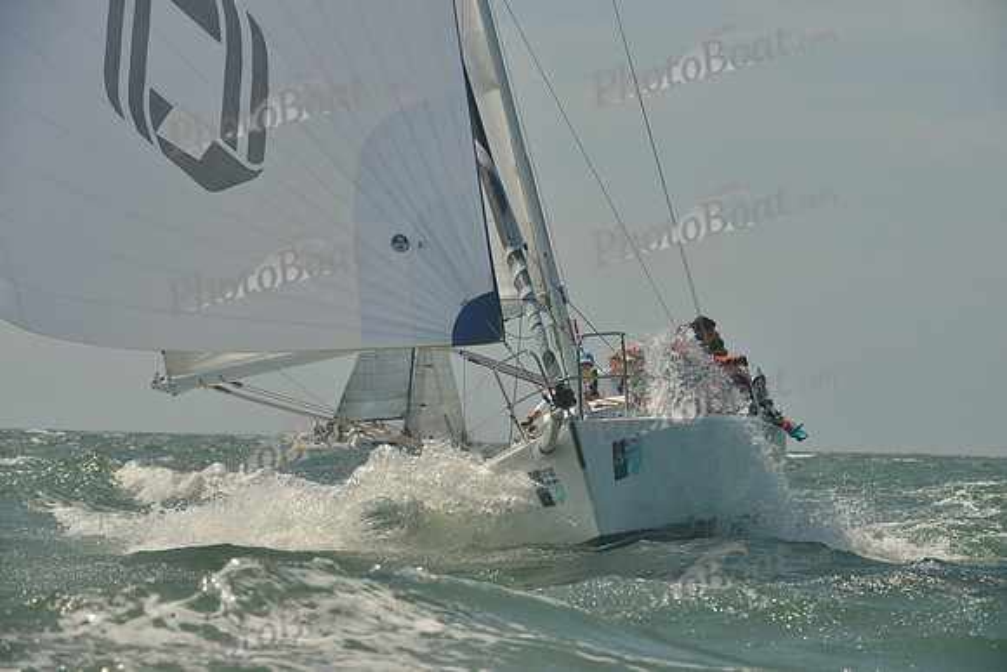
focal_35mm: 200
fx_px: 5595
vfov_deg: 6.9
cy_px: 336
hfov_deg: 10.3
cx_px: 504
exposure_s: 1/1250
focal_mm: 200
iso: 280
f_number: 10
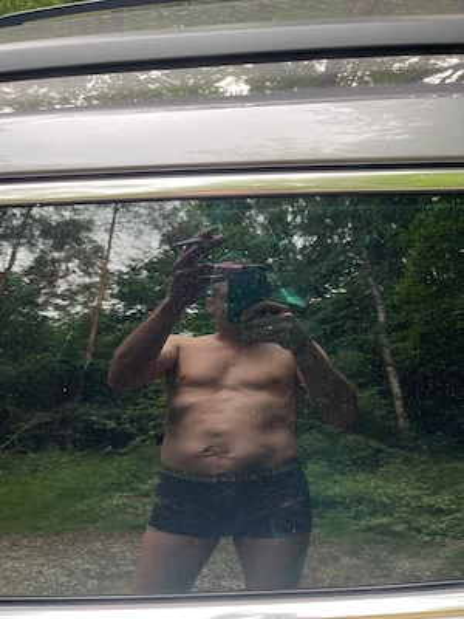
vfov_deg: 67.3
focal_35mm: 26
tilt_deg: -37.4
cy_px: 310
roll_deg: +5.2
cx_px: 232
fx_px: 465
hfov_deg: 53.1
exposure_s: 1/121
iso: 80
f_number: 1.6
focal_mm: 5.1
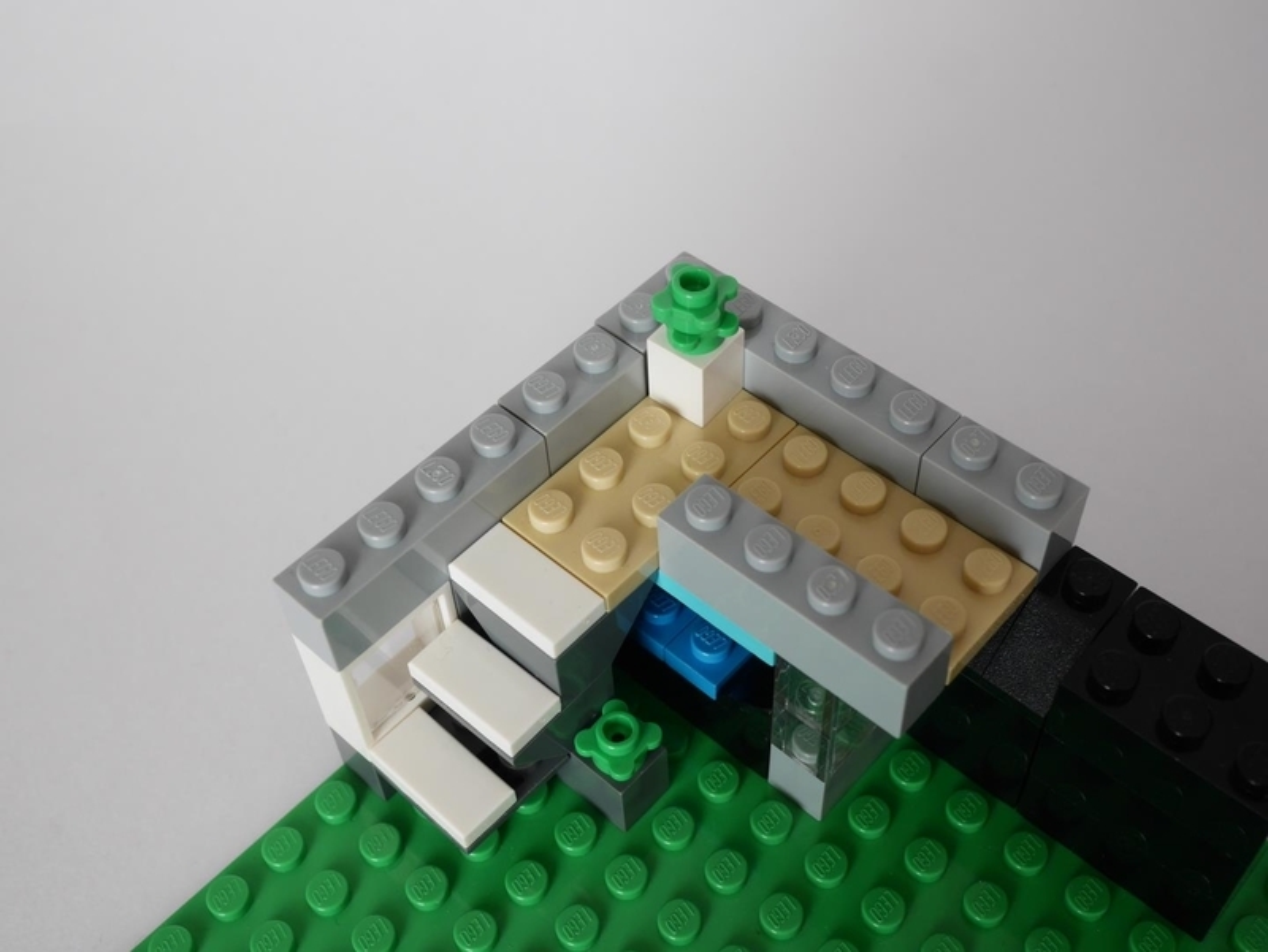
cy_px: 476
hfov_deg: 46.8
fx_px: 1466
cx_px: 634
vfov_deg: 36.0
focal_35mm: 40
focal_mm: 20
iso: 400
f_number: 6.3
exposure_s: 1/60
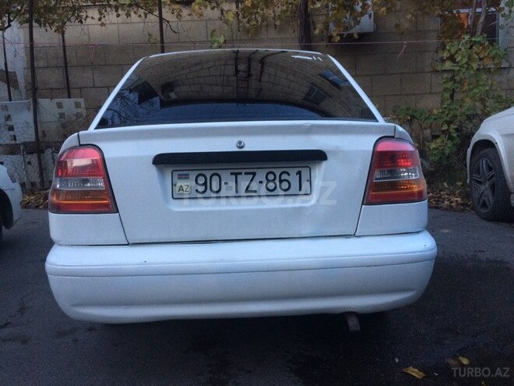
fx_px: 431
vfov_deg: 48.2
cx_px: 257
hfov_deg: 61.7
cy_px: 193
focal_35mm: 29
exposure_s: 1/33
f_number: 2.2
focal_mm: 4.15
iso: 250
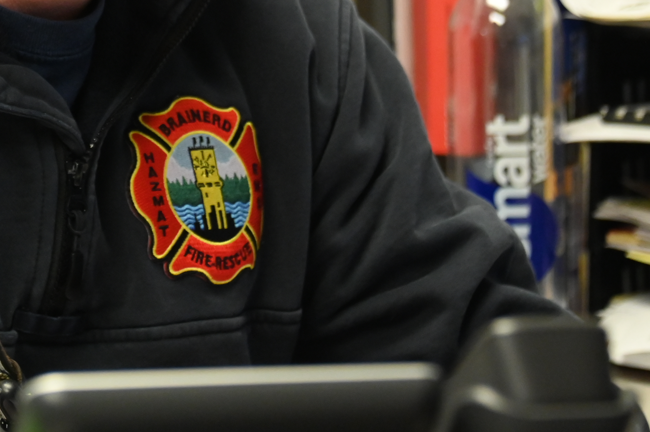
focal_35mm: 233
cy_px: -117
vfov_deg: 5.9
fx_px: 4204
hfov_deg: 8.8
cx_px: -92
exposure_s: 1/125
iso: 3200
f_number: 5
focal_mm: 85
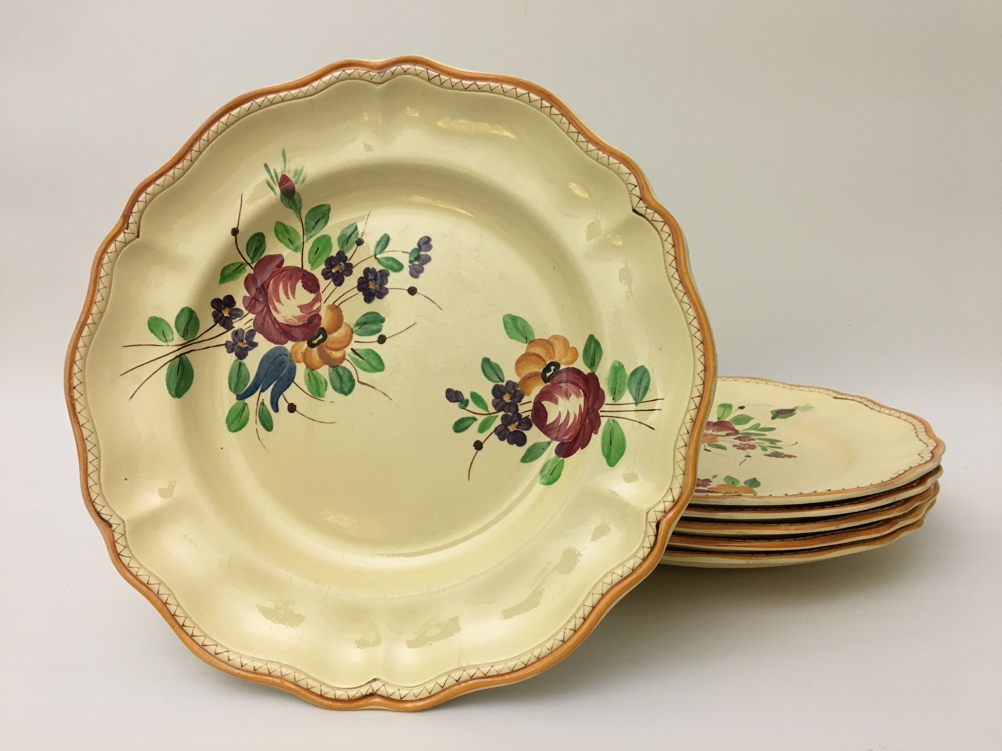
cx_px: 501
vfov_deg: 48.2
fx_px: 839
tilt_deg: -9.9
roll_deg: +0.3
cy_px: 376
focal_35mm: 29
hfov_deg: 61.7
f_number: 2.2
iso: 100
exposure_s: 1/33
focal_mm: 4.15
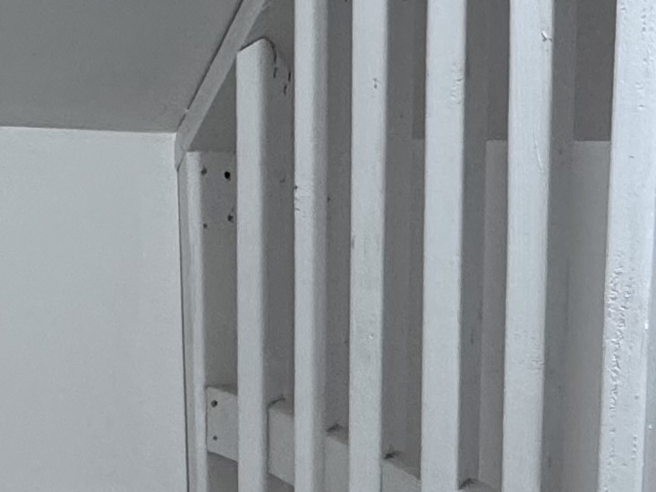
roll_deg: -3.3
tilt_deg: -13.9
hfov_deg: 24.7
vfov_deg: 18.8
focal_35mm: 77
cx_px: 581
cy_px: 437
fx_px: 1459
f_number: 2.2
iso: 250
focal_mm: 2.22
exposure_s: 1/60
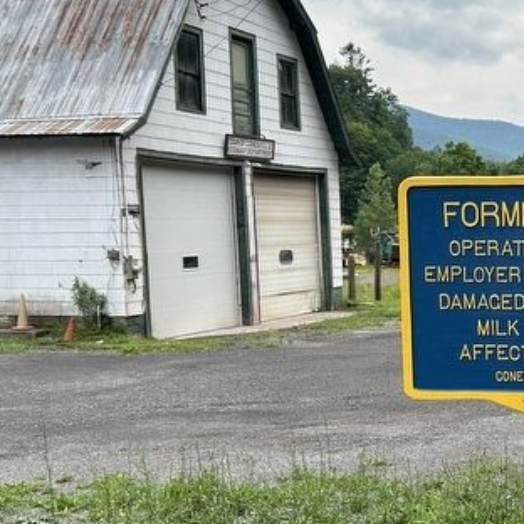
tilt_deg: -7.6
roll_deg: -0.5
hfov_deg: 26.6
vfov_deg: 28.9
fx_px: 1010
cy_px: 334
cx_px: 583
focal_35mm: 59
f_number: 1.5
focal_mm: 5.7
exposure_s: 1/1645
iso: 50
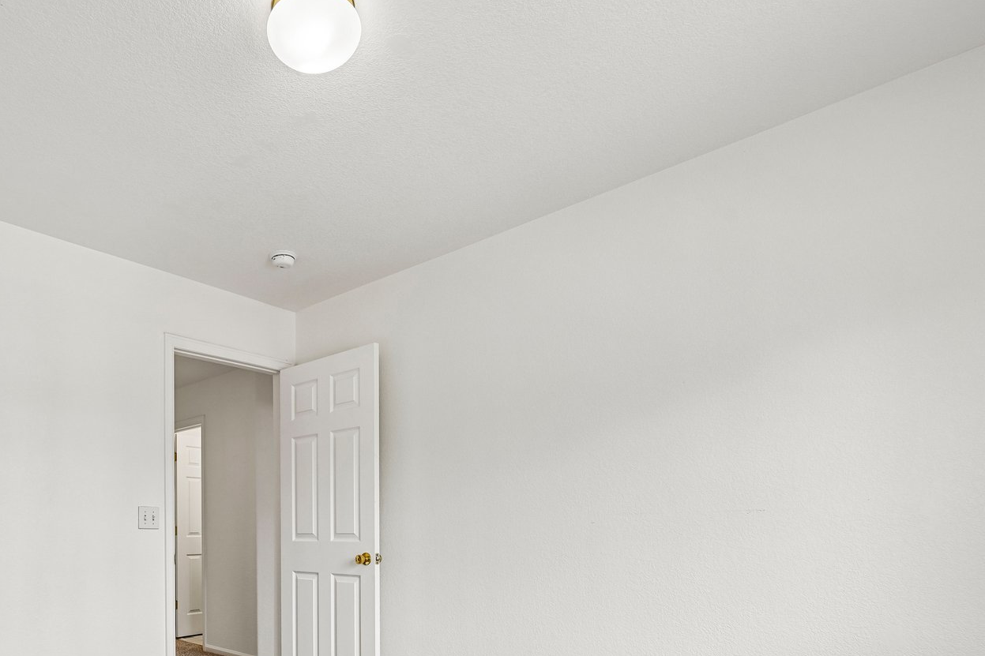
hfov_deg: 73.2
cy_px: 522
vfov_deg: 51.7
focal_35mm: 23
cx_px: 309
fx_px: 629
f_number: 8
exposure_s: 1/15
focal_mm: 14
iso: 140
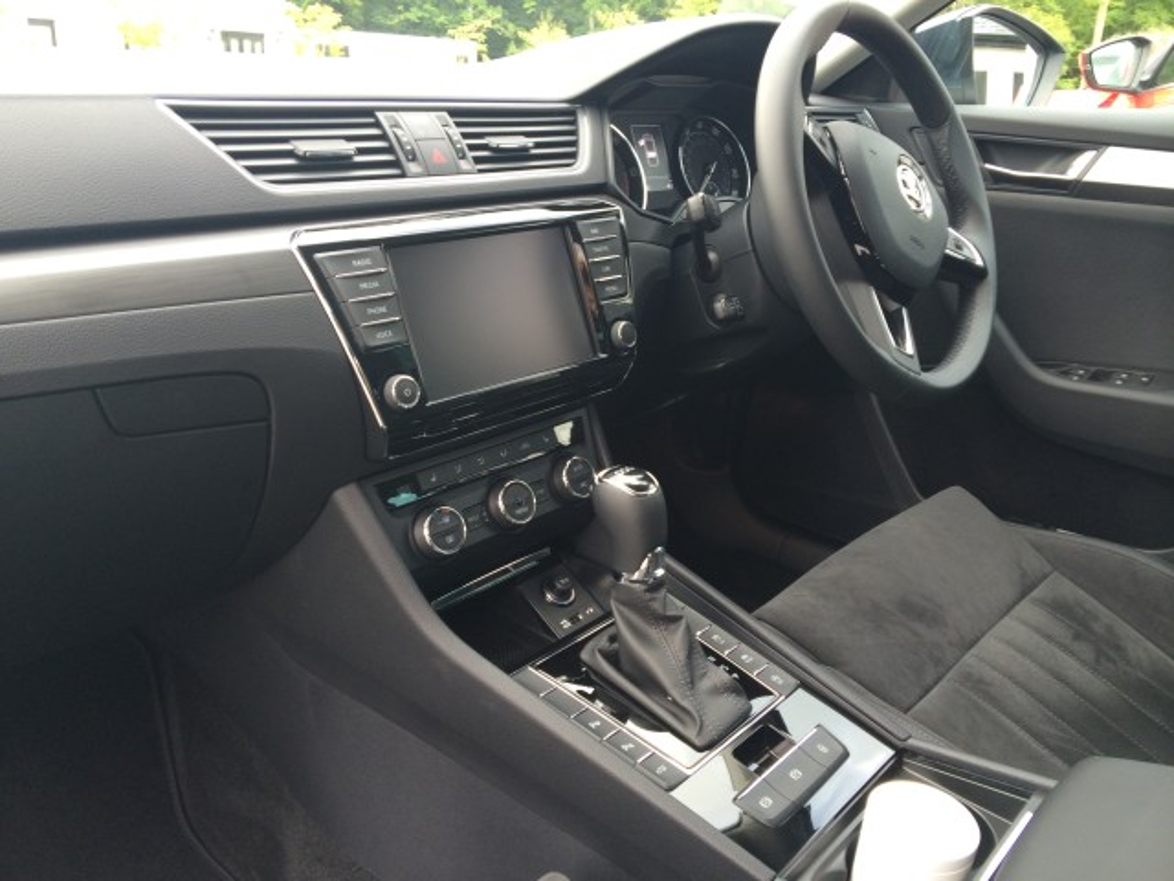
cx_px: 587
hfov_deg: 60.0
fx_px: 1017
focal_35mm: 30
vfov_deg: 46.8
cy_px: 440
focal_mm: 4.12
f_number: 2.2
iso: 40
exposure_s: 1/40
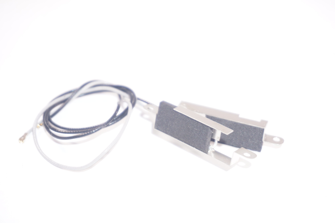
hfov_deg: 28.1
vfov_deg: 18.9
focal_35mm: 72
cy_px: 112
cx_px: 168
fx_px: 669
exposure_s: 1/30
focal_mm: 48
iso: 100
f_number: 5.6
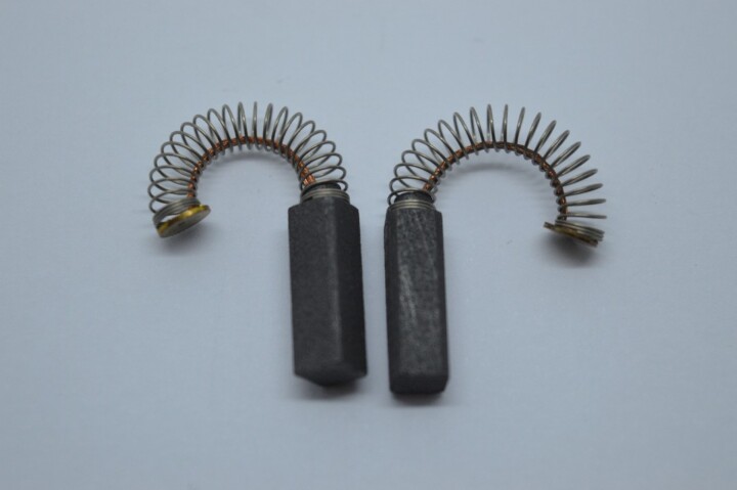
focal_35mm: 82
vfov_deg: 16.5
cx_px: 368
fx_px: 1688
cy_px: 245
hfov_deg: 24.6
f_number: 5.6
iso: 400
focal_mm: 55
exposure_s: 1/125
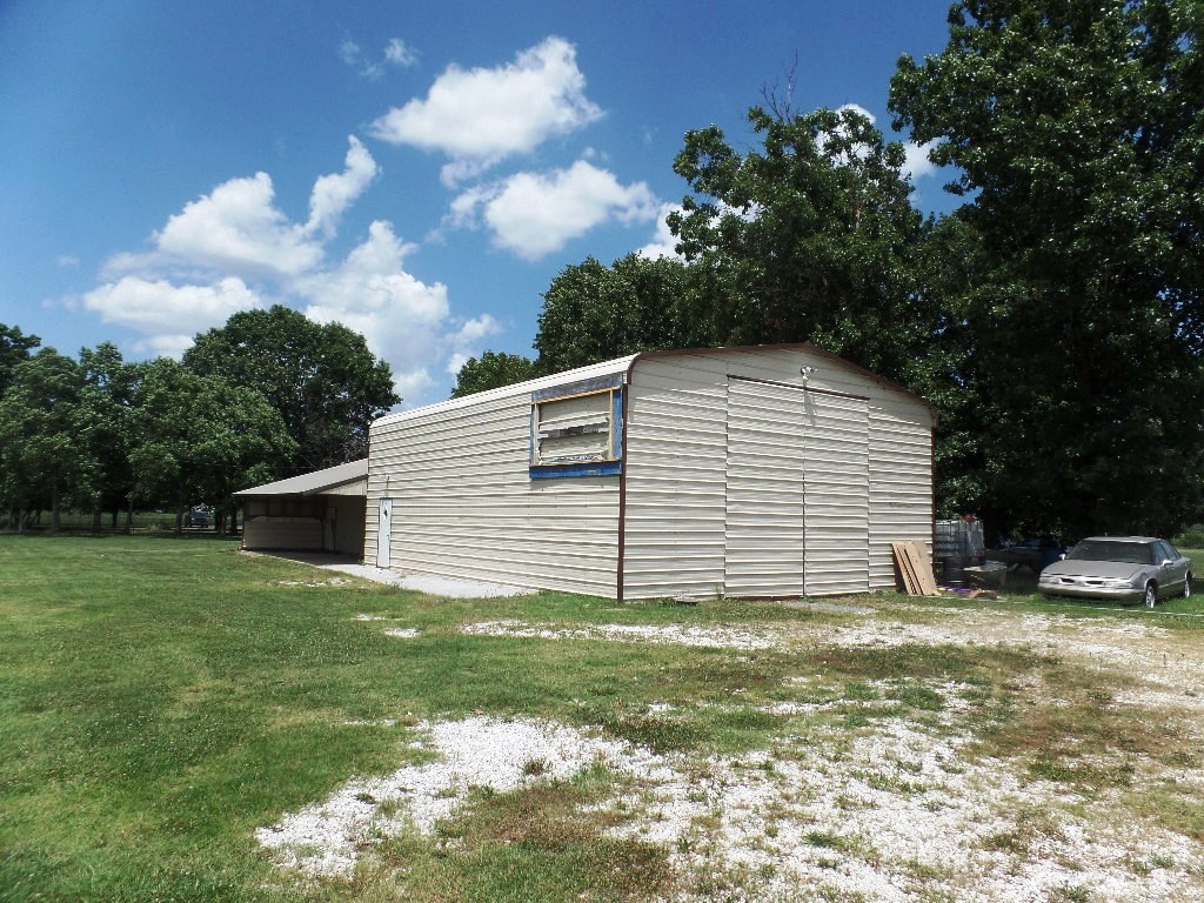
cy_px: 452
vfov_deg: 58.9
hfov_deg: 73.9
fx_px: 800
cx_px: 602
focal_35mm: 23
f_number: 3.5
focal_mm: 4.1
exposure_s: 1/1000
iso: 80
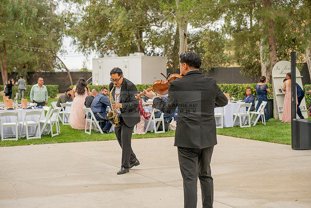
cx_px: 156
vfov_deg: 22.3
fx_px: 527
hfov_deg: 32.9
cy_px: 104
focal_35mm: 61
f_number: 4
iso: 250
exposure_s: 1/250
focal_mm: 61
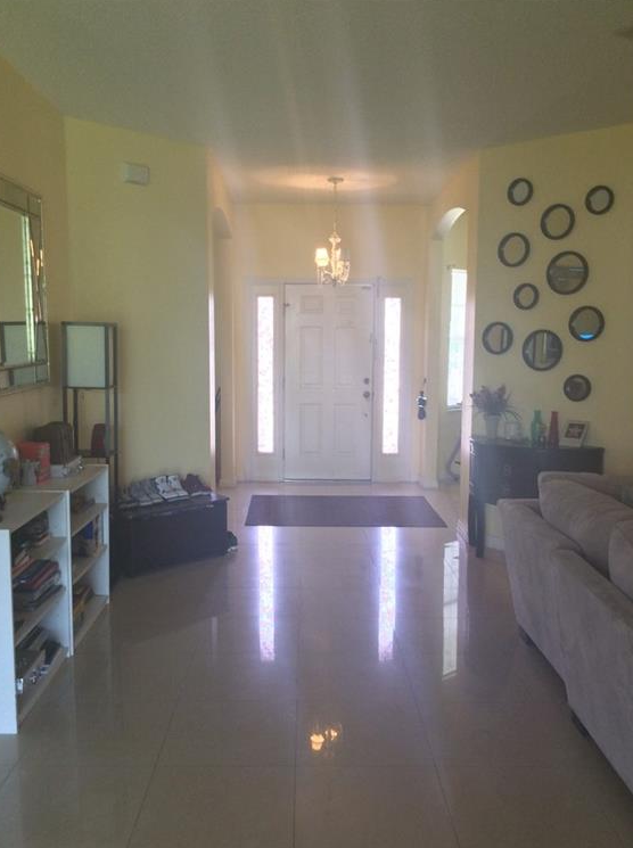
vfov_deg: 55.4
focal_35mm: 33
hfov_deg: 42.8
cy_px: 430
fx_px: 807
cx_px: 313
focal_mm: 3.3
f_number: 2.4
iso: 40
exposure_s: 1/24
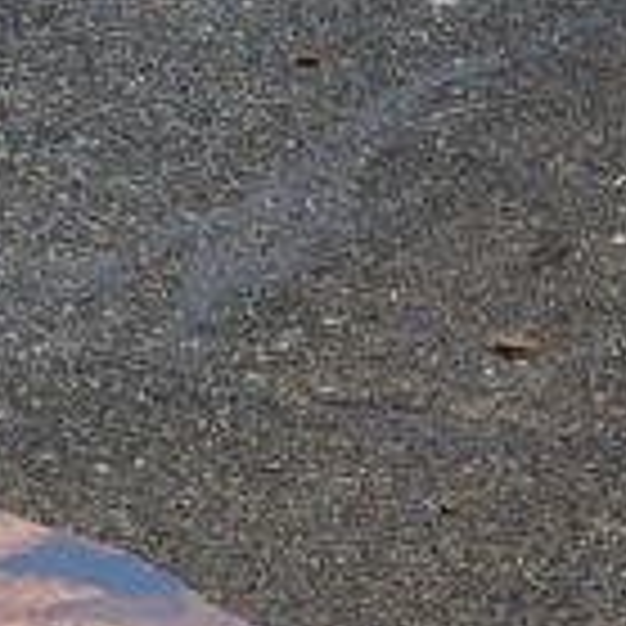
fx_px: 5423
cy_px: 1004
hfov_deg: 6.2
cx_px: -1040
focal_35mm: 265
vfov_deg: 6.5
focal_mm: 29
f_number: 13
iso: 400
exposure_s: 1/640
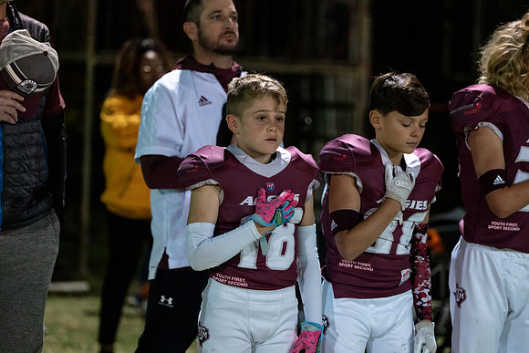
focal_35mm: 127
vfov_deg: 10.8
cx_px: 264
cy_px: 176
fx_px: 1867
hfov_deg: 16.1
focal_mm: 127
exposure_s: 1/320
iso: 5000
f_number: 2.8
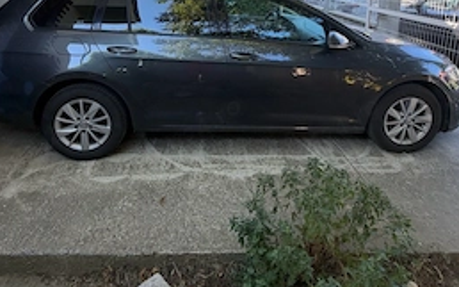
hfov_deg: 77.1
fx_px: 288
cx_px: 219
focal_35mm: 23
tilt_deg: -9.7
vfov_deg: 47.2
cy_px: 25
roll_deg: +0.7
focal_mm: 2.22
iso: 50
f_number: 2.2
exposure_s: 1/121
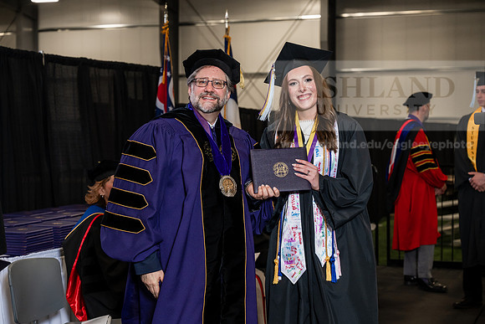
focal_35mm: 70
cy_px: 162
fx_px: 943
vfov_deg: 19.5
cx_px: 242
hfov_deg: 28.8
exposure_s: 1/200
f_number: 5
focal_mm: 70
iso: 1250
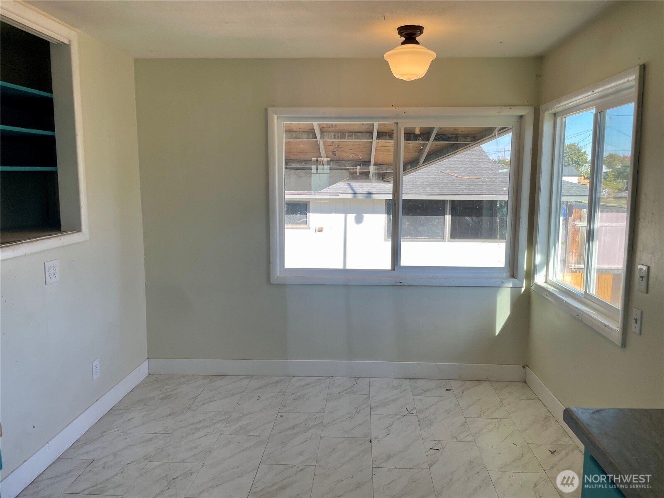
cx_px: 332
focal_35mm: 26
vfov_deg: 53.1
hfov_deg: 67.3
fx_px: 499
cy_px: 249
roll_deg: +0.0
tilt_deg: -6.7
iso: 32
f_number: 1.6
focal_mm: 4.2
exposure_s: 1/252
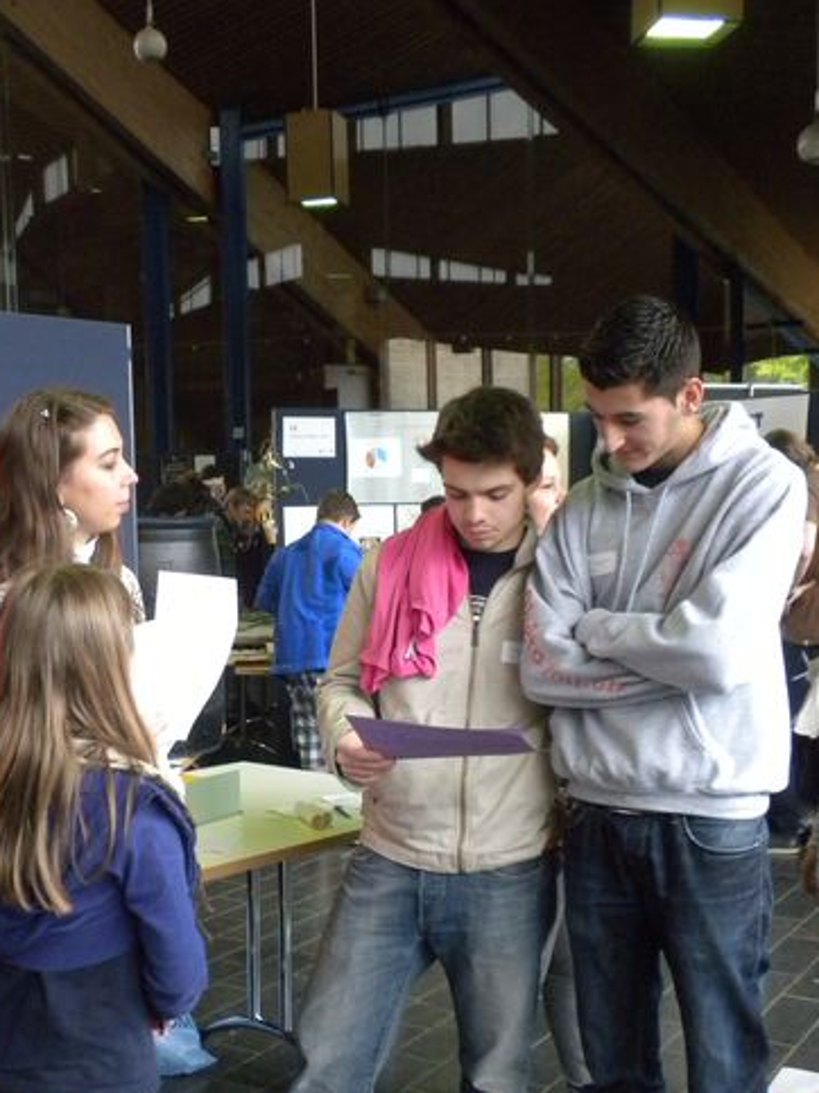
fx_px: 1546
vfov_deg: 38.8
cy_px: 647
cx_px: 301
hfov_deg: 29.5
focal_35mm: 49
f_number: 3.5
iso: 484
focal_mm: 6.6
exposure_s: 1/169
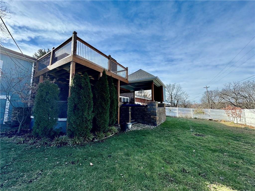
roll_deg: -0.1
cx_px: 128
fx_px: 103
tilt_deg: +6.1
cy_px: 96
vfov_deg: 85.7
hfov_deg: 102.1
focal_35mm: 14
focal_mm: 2.22
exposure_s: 1/868
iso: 50
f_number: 2.2
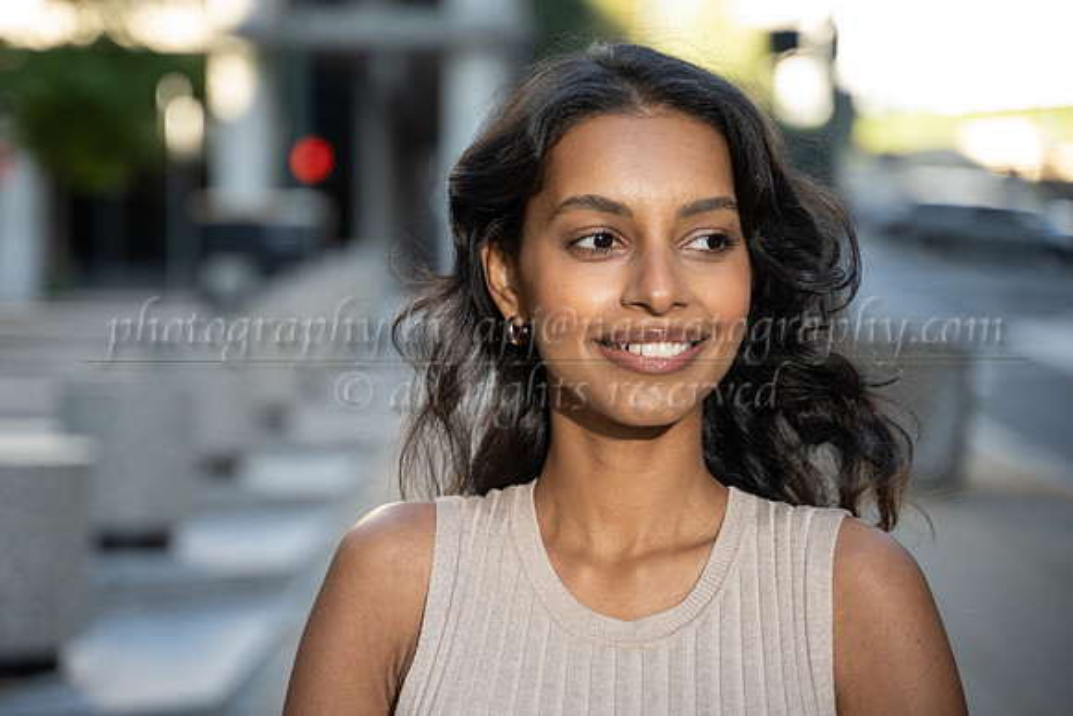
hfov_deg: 23.9
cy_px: 311
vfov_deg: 16.1
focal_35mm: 85
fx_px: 2531
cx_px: 466
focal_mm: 75
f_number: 2.8
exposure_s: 1/500
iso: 400
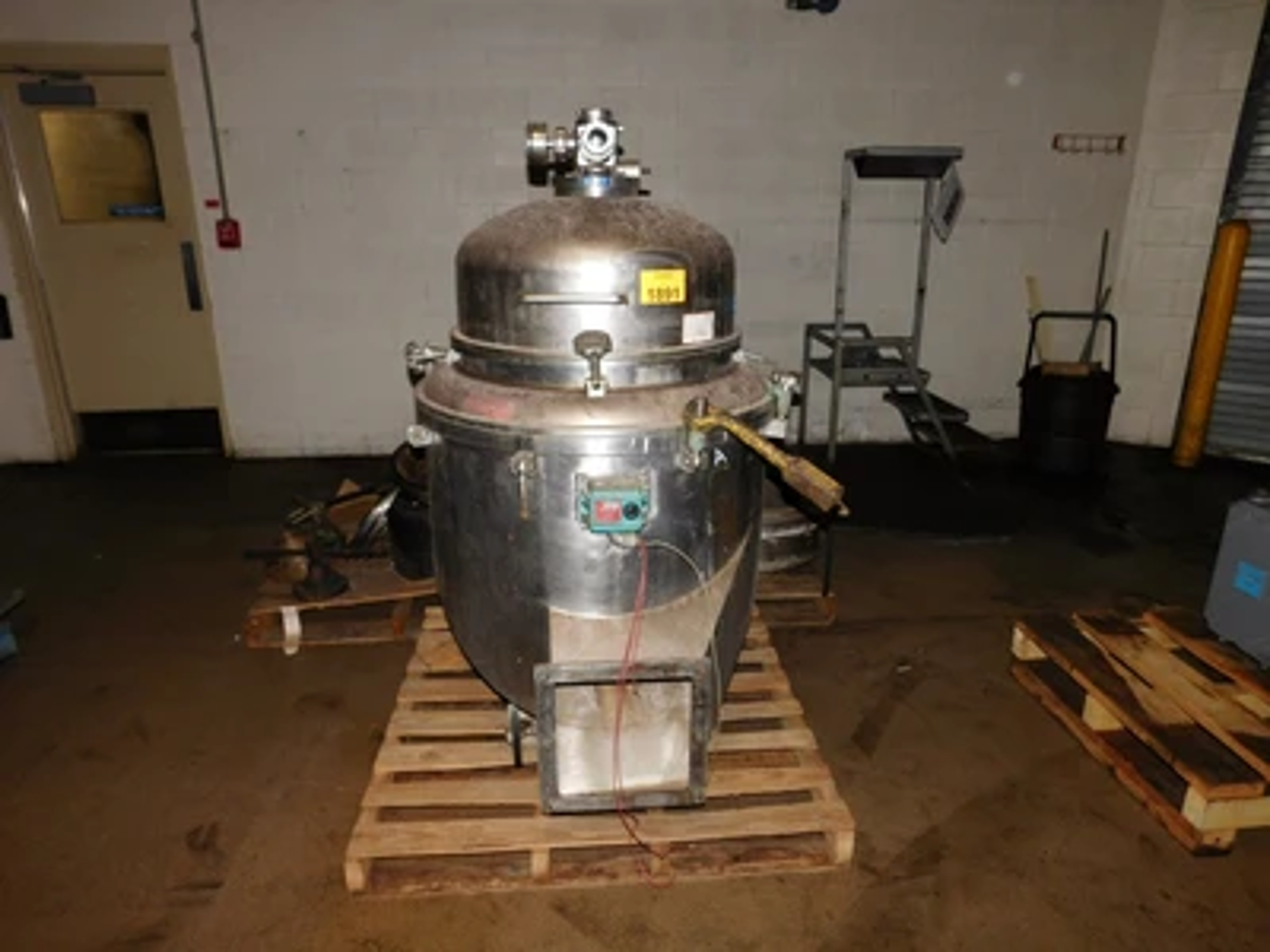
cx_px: 635
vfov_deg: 58.9
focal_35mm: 23
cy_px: 476
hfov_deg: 73.9
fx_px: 844
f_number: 3
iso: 200
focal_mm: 4
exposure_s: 1/30
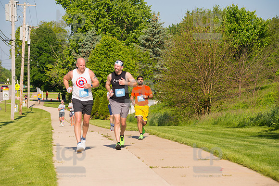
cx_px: 140
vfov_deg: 10.2
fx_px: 1046
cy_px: 93
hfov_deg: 15.2
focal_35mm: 135
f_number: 5.6
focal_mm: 135
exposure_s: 1/2000
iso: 400
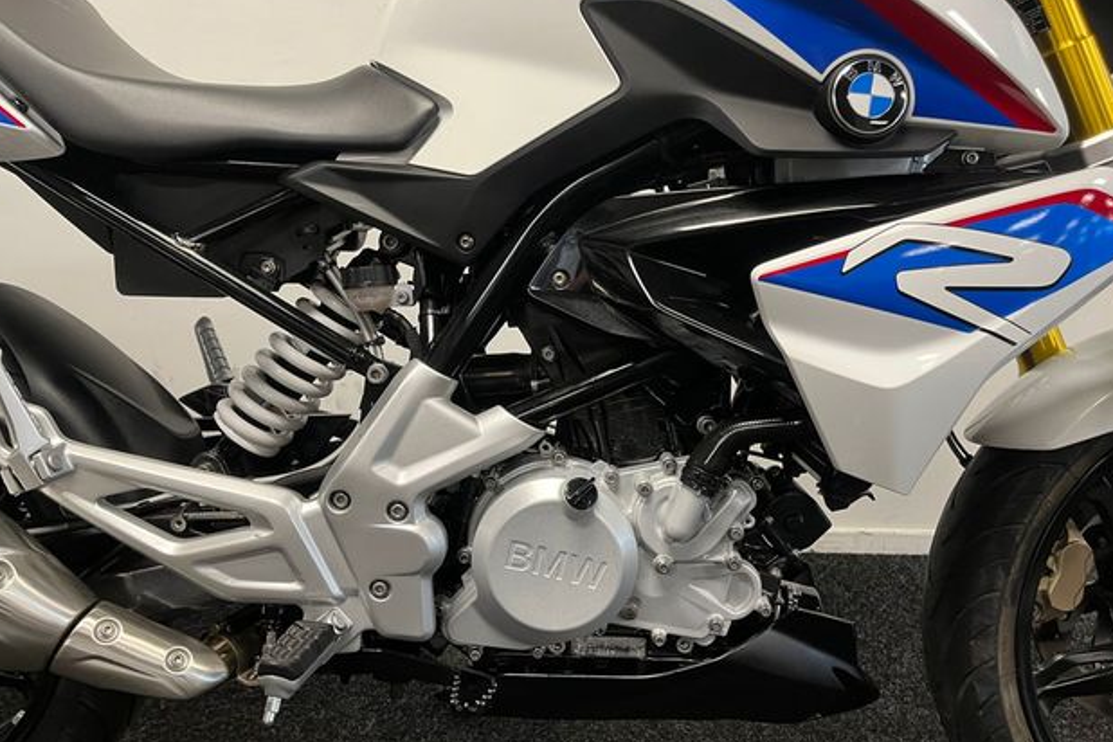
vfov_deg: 46.4
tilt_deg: -12.7
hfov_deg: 65.5
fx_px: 866
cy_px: 349
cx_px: 547
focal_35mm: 28
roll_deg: -0.2
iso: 125
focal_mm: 5.1
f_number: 1.6
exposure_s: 1/50
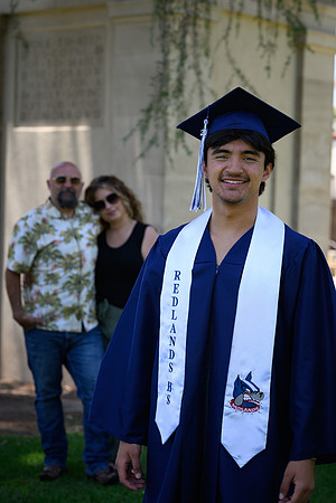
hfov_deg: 16.1
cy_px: 252
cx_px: 168
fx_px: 1190
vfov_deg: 23.9
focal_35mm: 85
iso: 100
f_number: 5
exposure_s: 1/125
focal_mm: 85
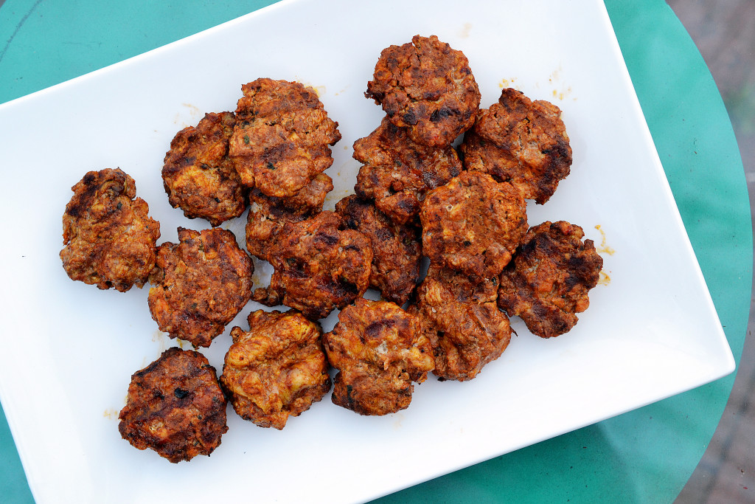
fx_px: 1258
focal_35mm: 60
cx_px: 378
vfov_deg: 22.6
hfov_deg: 33.4
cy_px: 252
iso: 800
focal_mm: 40
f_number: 5
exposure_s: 1/100
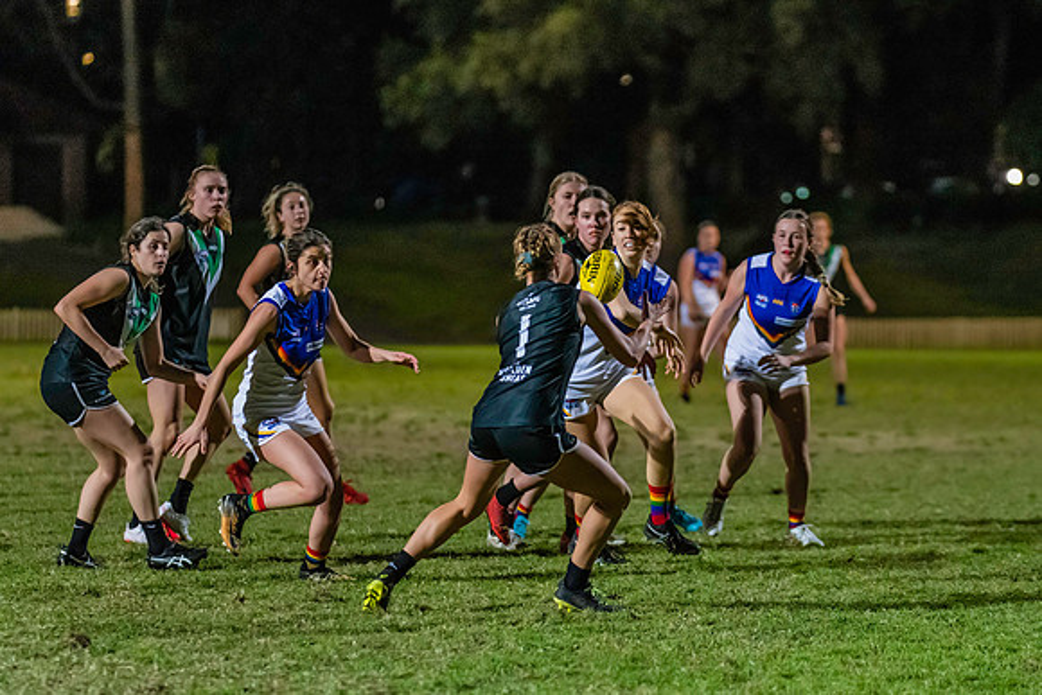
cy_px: 351
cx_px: 612
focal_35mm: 203
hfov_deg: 10.1
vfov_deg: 6.8
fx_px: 5868
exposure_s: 1/1000
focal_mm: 155
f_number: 2.8
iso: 10000
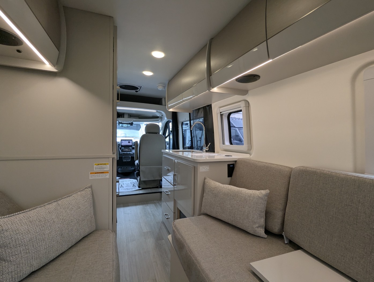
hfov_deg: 94.4
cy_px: 141
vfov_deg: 78.2
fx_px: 173
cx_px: 187
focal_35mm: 16
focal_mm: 2.35
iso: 73
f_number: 2.2
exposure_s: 1/216
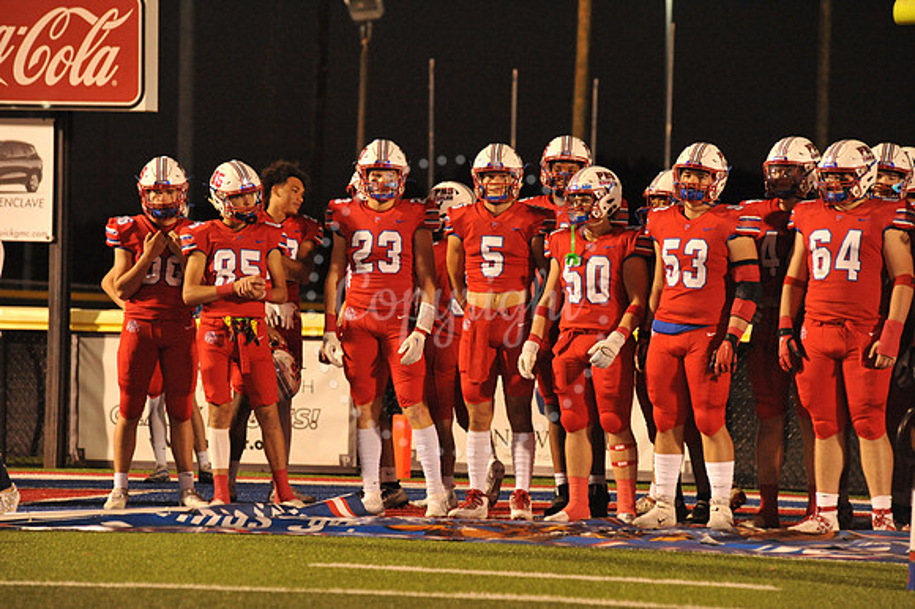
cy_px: 304
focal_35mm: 200
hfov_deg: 10.3
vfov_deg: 6.9
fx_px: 5080
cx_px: 458
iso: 5000
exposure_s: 1/160
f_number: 7.1
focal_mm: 200
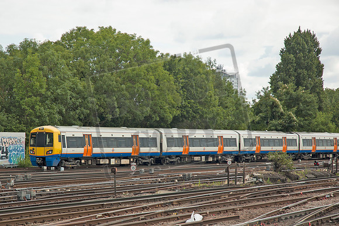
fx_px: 989
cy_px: 113
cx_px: 170
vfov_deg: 13.0
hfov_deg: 19.5
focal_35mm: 105
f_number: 5
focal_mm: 70
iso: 200
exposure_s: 1/400
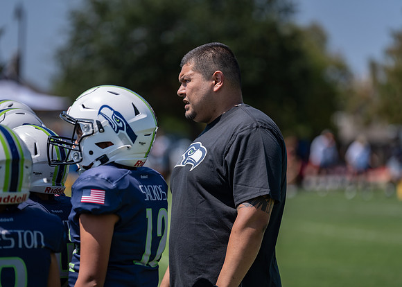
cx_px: 201
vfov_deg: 8.4
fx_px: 1948
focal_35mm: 171
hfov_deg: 11.8
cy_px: 144
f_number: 2.8
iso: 100
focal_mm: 162
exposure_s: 1/2000
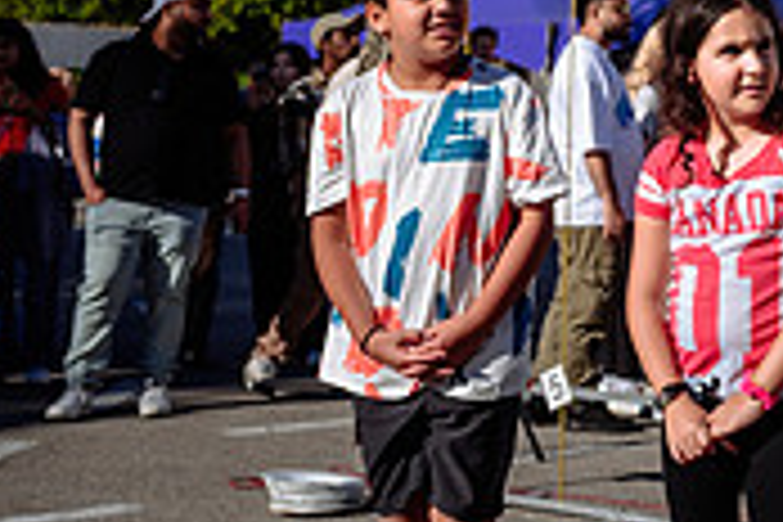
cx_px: 1061
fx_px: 2110
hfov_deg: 19.2
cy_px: 98
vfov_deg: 14.0
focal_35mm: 97
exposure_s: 1/320
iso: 64
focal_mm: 27.5
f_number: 4
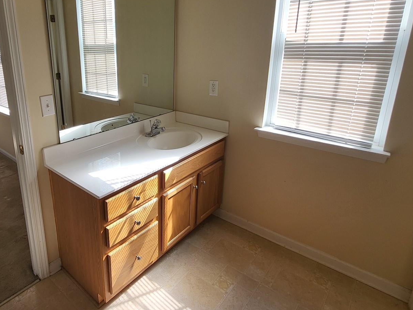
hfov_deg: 74.5
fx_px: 263
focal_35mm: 22
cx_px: 144
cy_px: 122
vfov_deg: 60.5
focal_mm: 1.74
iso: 32
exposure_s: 1/121
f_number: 2.2
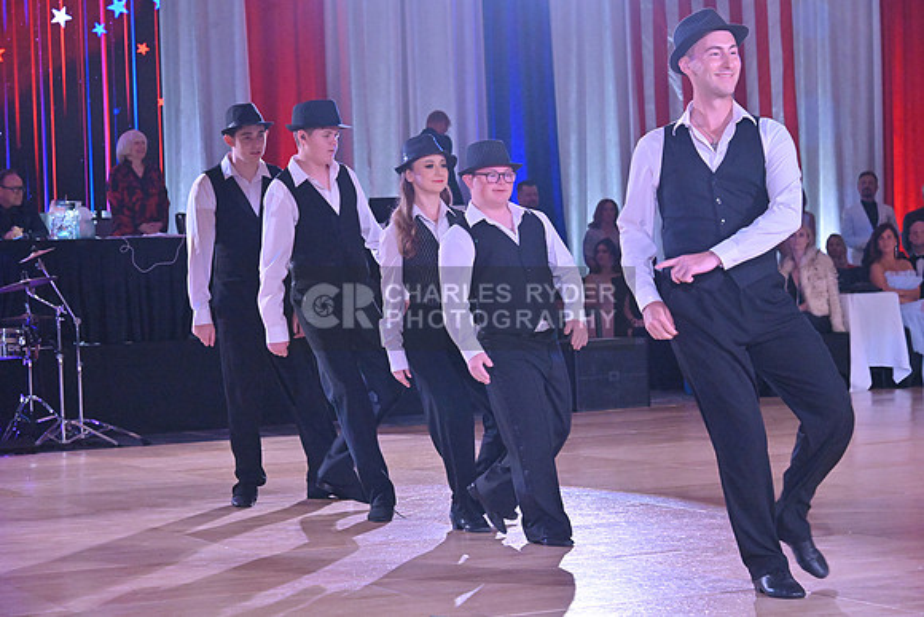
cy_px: 308
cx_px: 462
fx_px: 2208
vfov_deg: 15.9
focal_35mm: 86
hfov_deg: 23.6
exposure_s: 1/400
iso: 6400
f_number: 8
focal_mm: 86
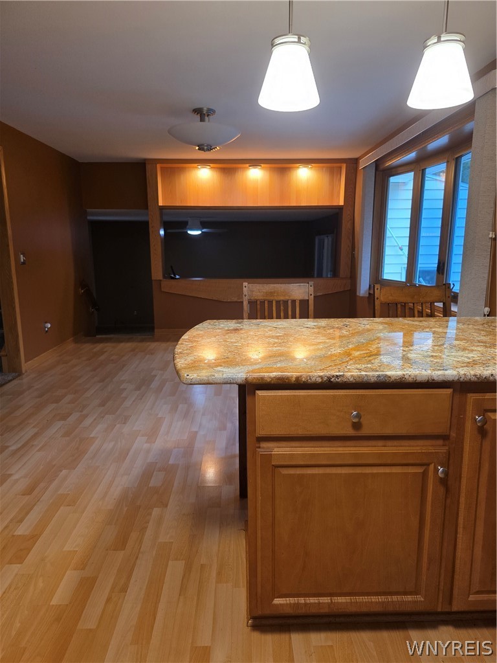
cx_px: 248
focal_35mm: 23
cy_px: 332
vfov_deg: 73.9
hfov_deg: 58.9
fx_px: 440
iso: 320
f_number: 1.7
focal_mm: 6.3
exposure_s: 1/120
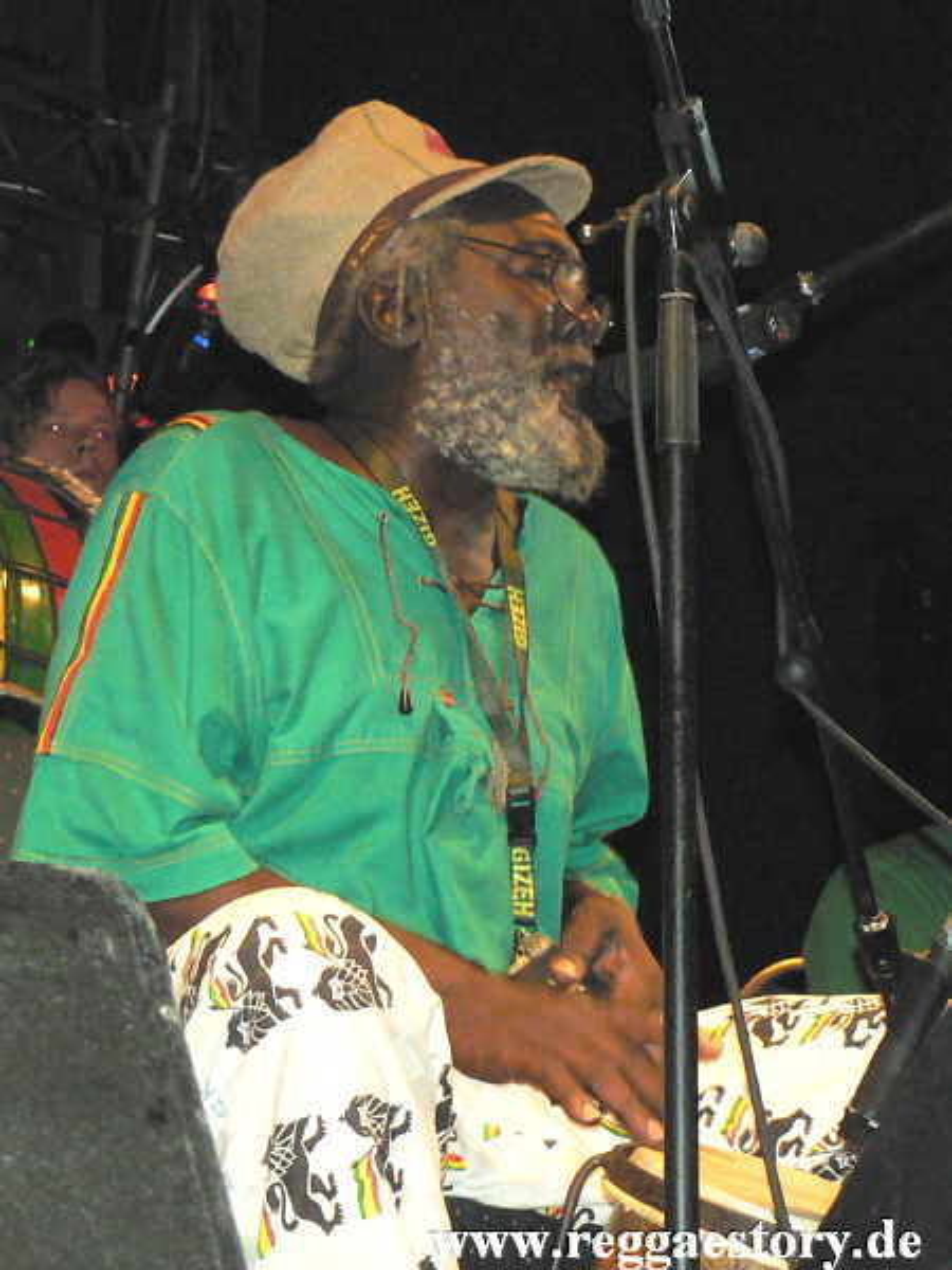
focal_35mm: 69
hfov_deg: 21.3
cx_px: 476
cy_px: 635
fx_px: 2530
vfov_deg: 28.2
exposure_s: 1/60
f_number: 3.2
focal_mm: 11.8
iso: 400
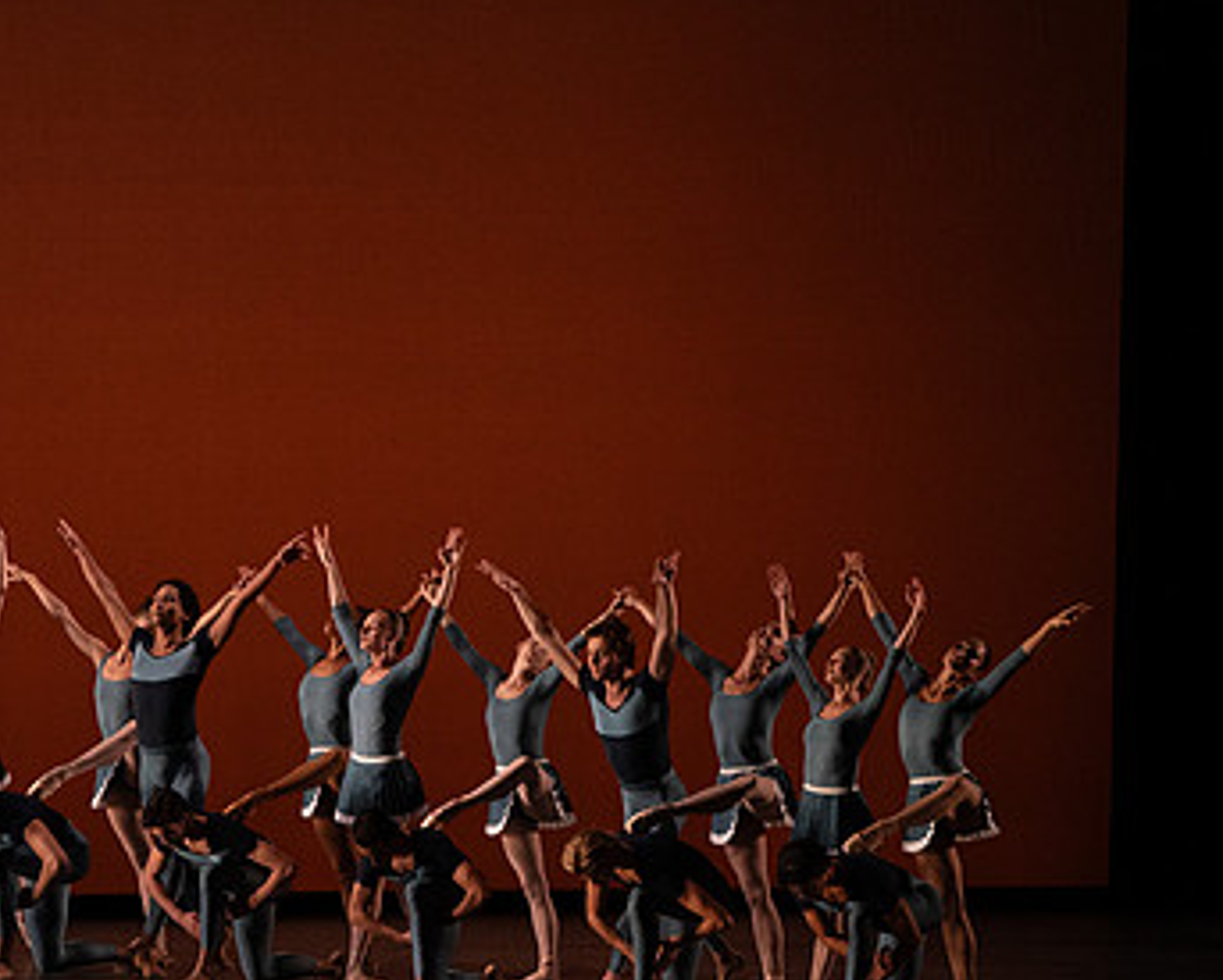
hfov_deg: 7.4
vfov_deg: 6.0
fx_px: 9419
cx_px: 317
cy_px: 590
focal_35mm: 260
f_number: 9
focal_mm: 164
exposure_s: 1/400
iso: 5000
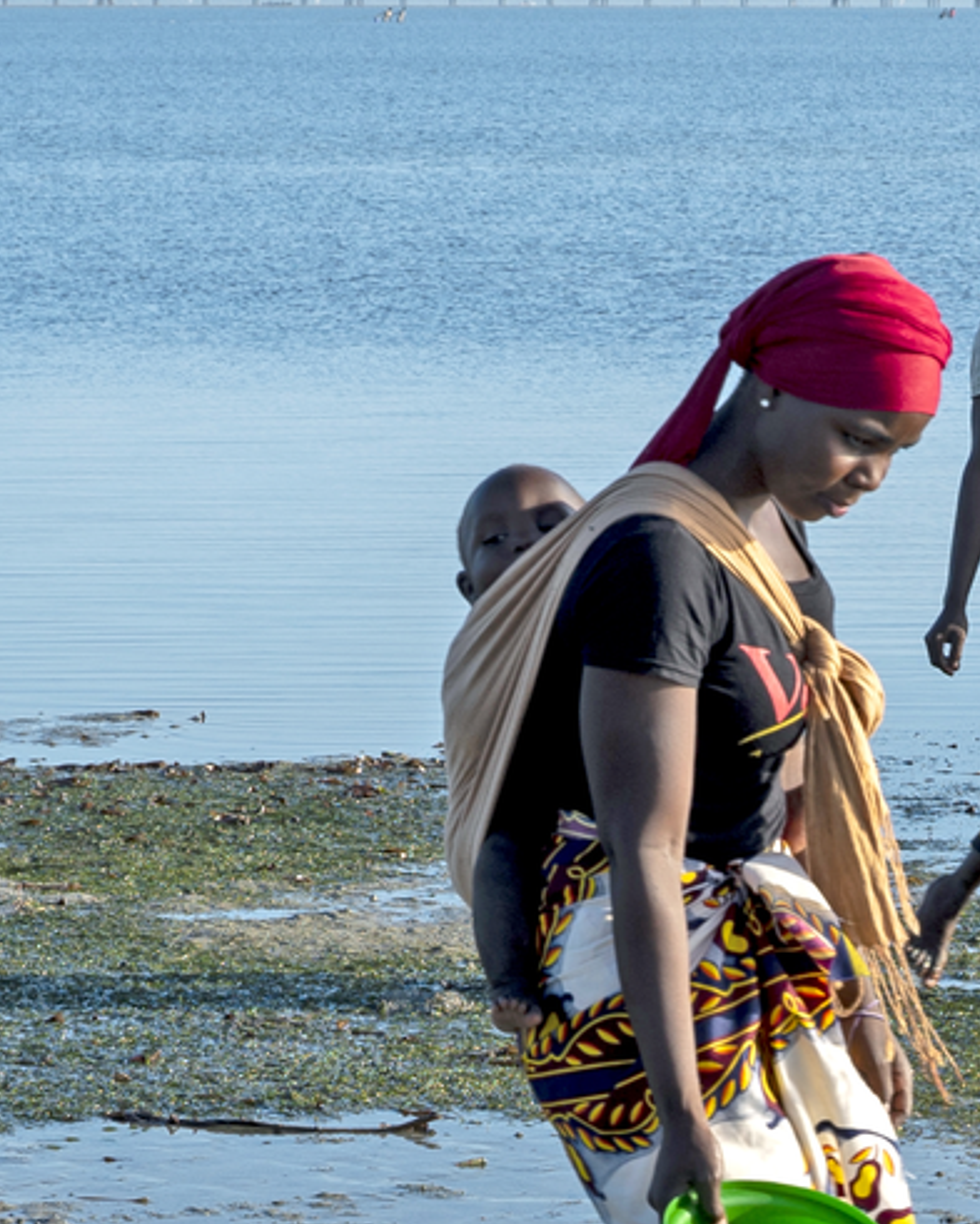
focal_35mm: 214
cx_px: 778
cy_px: 730
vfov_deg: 9.0
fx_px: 7756
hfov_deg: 7.2
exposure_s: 1/160
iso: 100
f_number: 10
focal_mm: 70
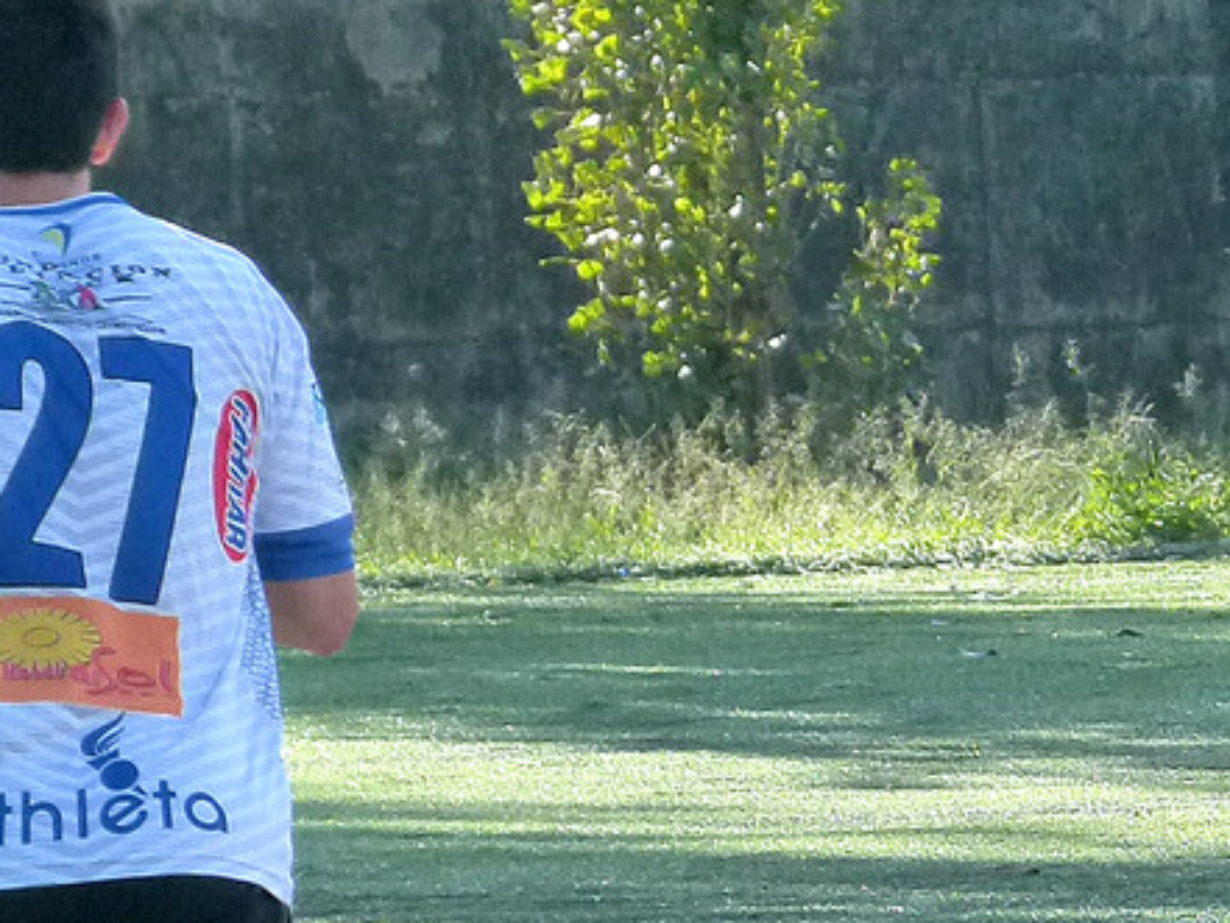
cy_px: 913
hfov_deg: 3.1
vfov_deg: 2.3
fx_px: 22818
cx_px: 893
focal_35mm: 642
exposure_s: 1/500
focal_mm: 52.1
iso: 320
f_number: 4
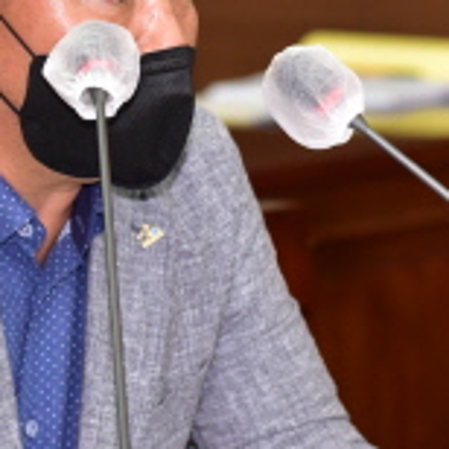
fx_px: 5841
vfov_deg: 4.4
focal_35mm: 398
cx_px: 82
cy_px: 163
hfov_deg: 4.4
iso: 1000
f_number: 4
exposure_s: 1/160
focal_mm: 120
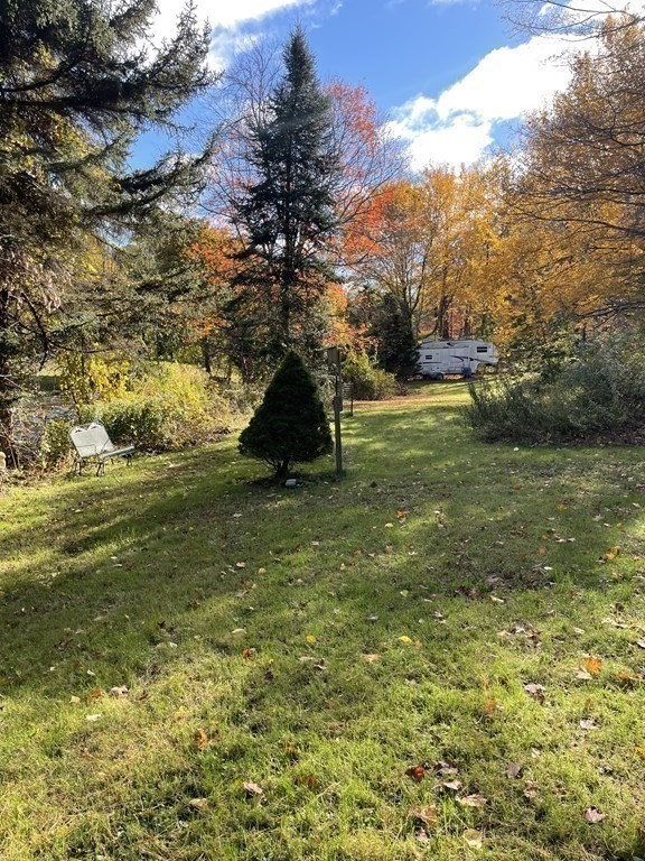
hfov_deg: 53.1
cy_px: 430
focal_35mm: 26
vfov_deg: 67.3
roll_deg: -0.4
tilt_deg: -6.4
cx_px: 322
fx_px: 646
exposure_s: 1/590
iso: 32
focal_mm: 4.2
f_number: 1.6
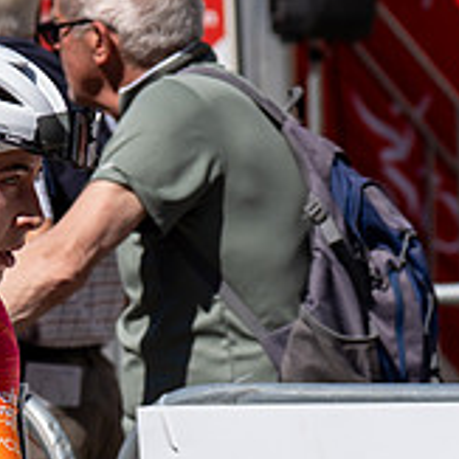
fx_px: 5731
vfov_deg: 4.6
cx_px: -129
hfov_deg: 4.6
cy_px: 51
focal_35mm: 382
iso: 100
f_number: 4
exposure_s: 1/1250
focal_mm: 70
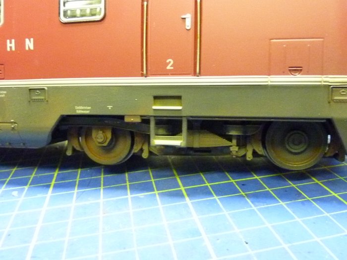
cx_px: 174
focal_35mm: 31
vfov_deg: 45.4
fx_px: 311
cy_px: 130
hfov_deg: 58.4
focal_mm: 4.1
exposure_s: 1/8
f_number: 3.3
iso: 800
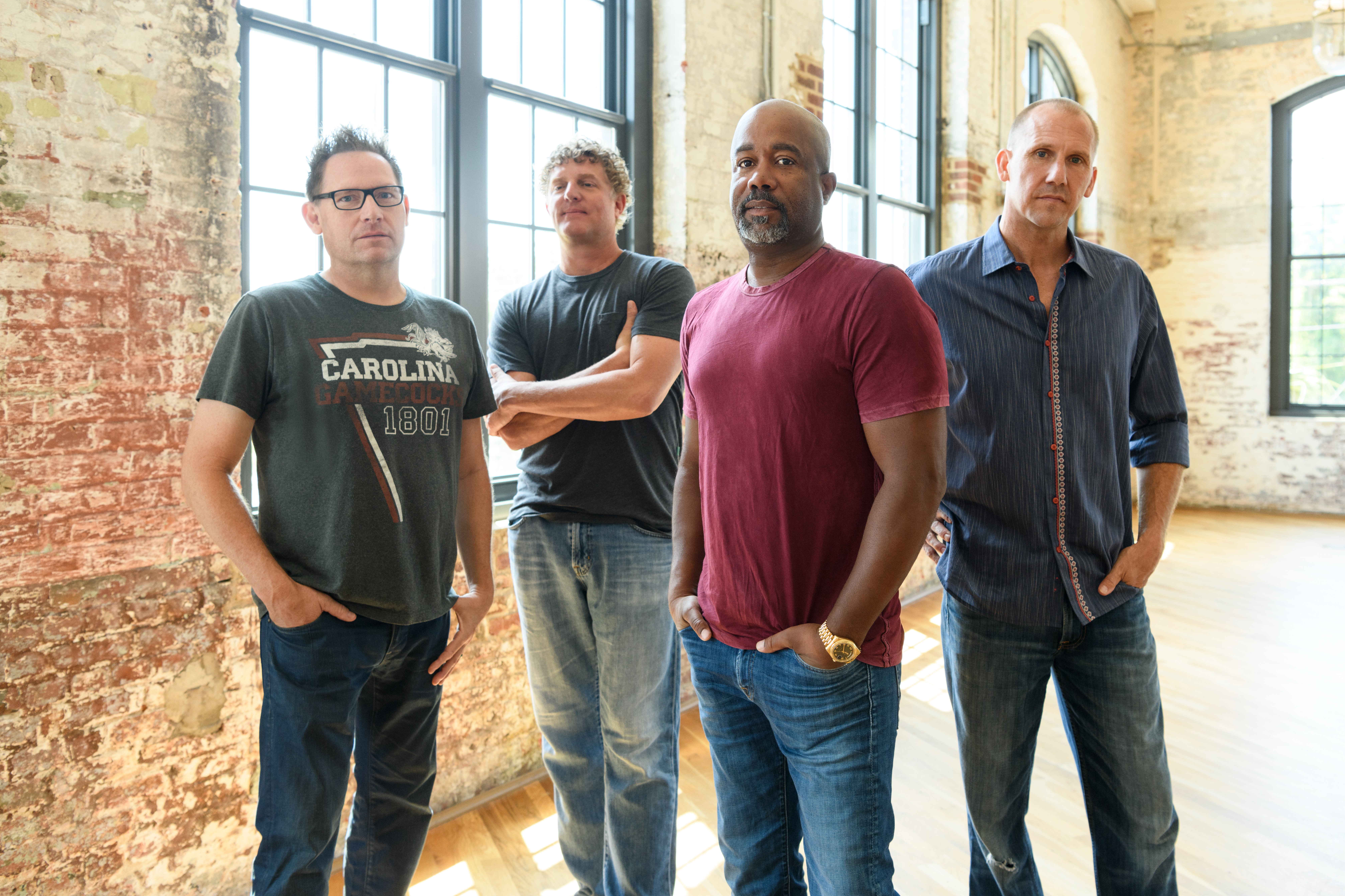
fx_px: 1233
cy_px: 454
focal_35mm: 33
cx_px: 674
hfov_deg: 57.2
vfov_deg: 40.0
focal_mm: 32
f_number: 4.5
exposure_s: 1/125
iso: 800
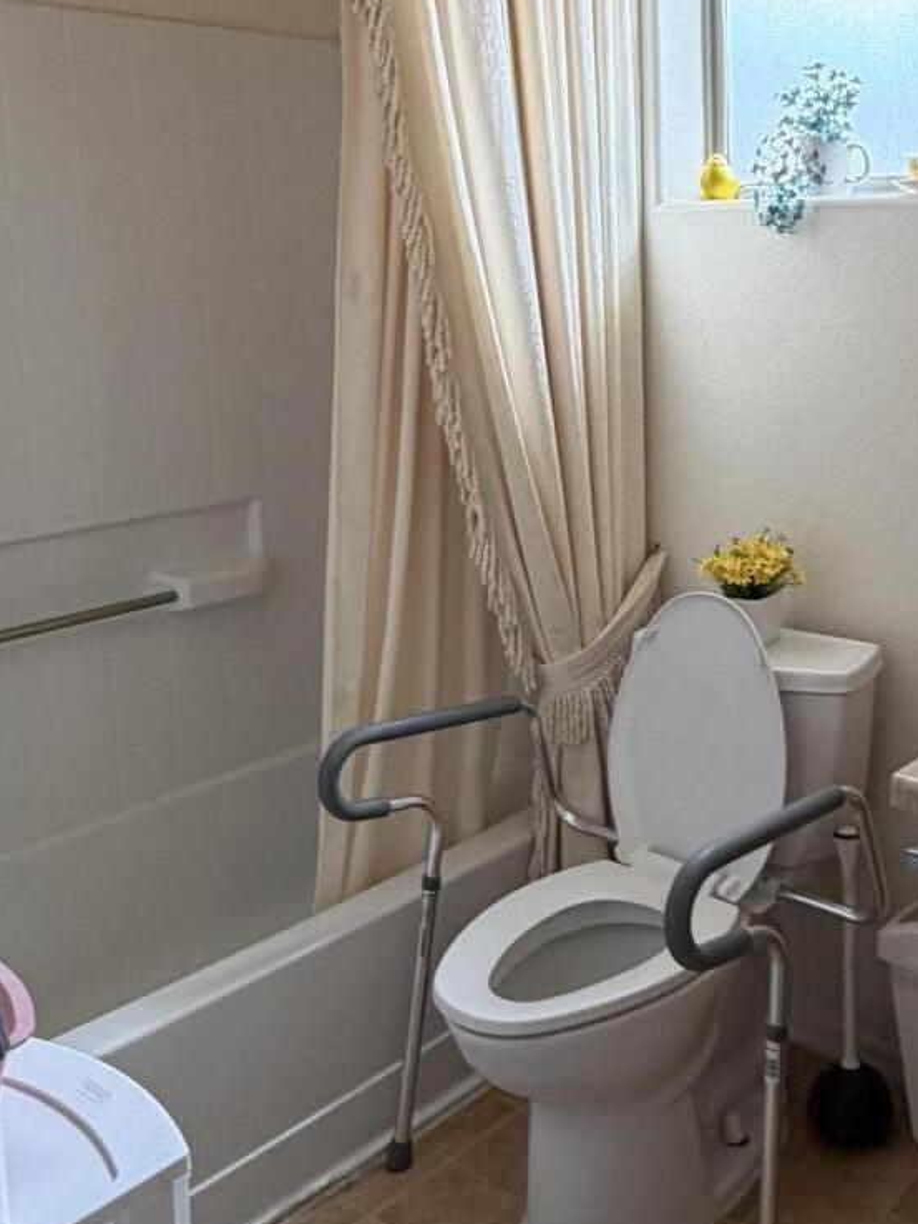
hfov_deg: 36.4
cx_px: 737
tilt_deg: -6.8
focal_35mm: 38
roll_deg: +2.5
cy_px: 412
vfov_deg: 48.2
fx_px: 1343
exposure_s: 1/121
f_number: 2.2
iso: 200
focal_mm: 2.22
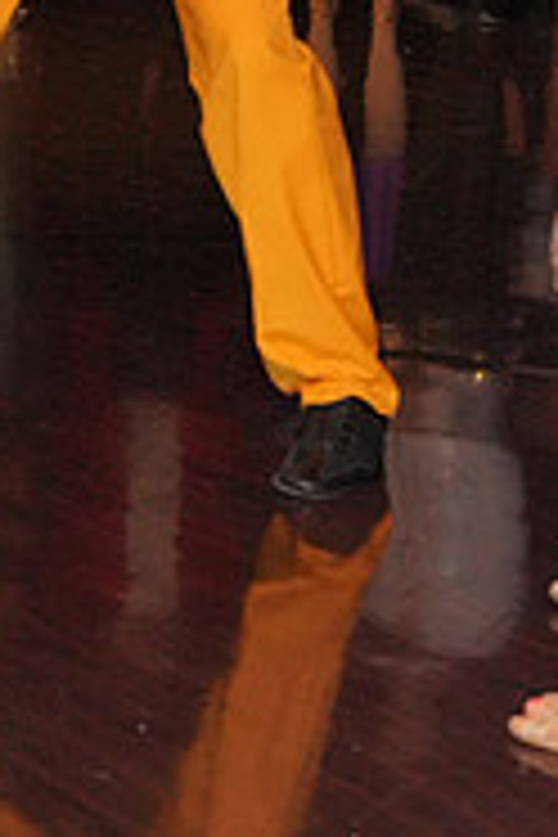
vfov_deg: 13.3
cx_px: 340
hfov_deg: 9.1
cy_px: -176
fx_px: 3487
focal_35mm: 150
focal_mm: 48
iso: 4000
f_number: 4
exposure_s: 1/200
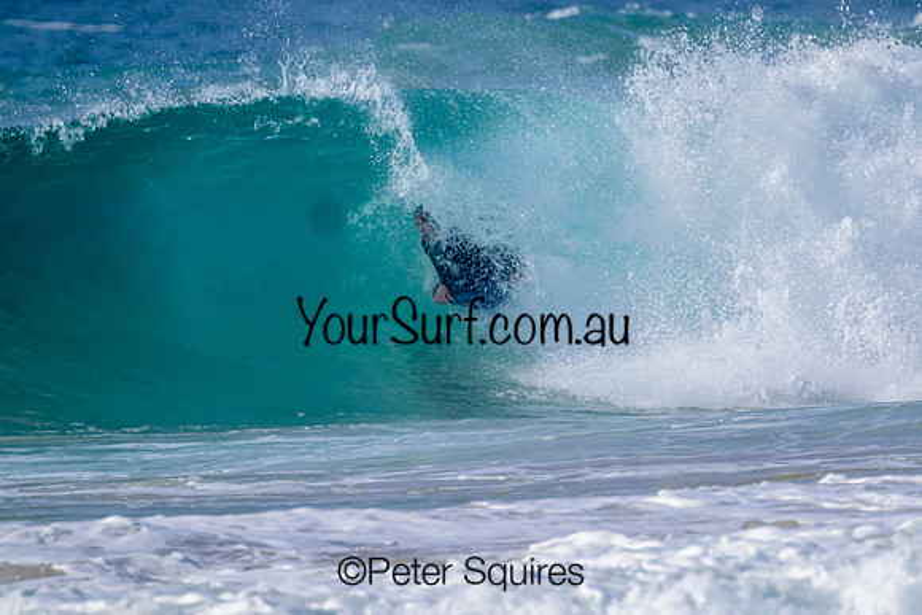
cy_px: 321
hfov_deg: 2.0
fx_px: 26408
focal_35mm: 1031
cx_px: 594
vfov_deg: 1.3
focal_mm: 800
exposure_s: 1/2000
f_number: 11
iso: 640
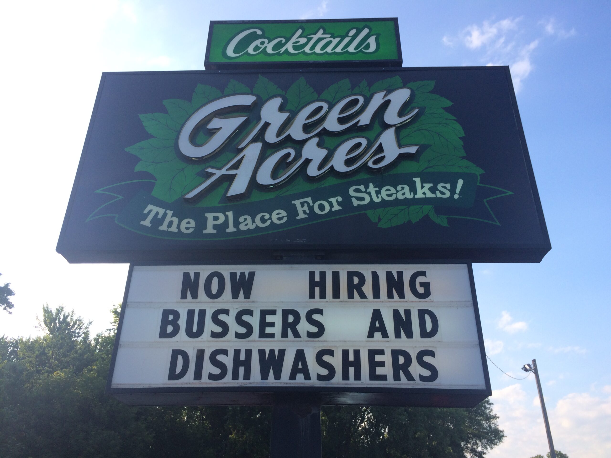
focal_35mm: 29
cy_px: 229
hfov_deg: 61.7
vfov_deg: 48.2
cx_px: 306
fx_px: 512
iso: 32
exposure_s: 1/838
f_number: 2.2
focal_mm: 4.15
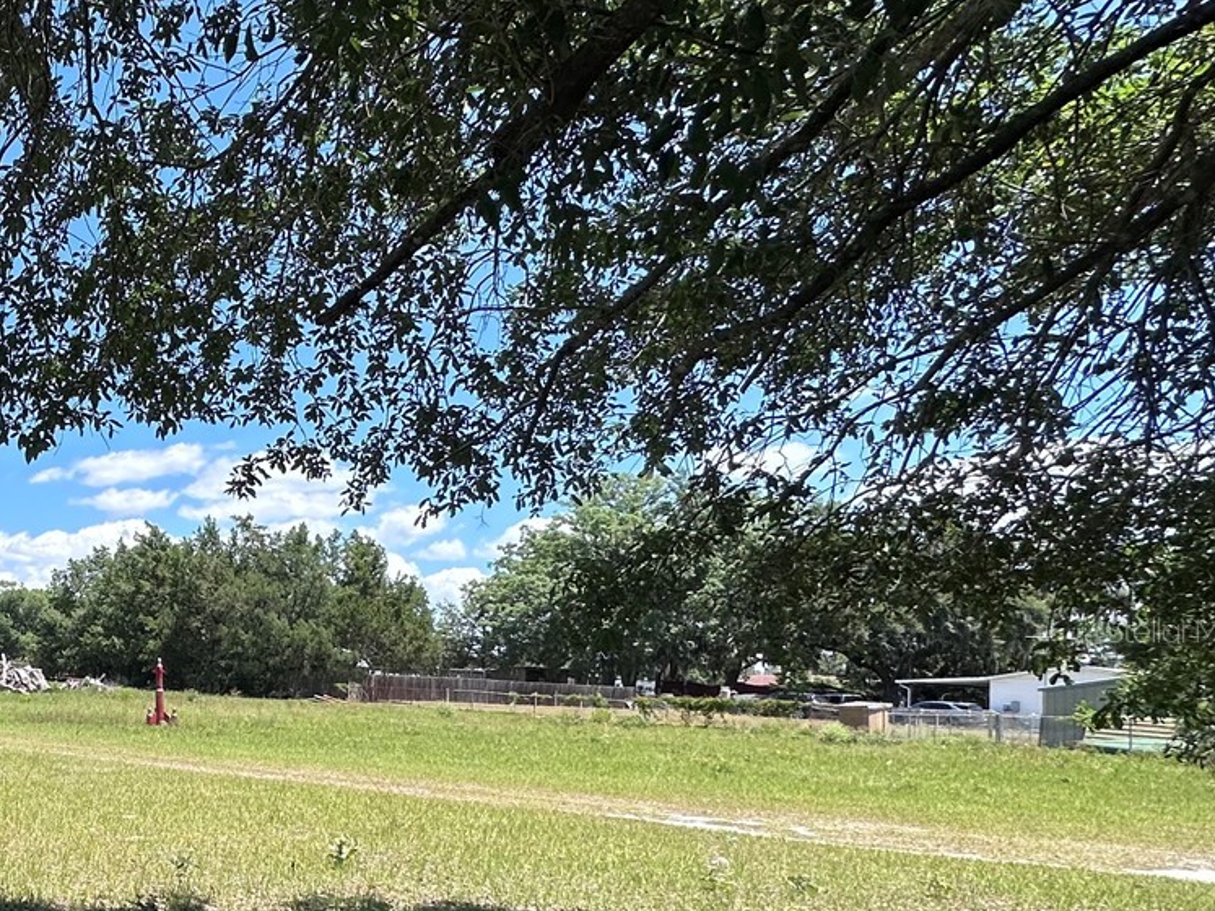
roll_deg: -2.8
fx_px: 1053
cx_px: -42
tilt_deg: +2.8
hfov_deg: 47.8
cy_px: 630
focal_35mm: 30
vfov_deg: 45.8
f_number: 2.2
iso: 40
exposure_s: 1/1366
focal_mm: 2.22
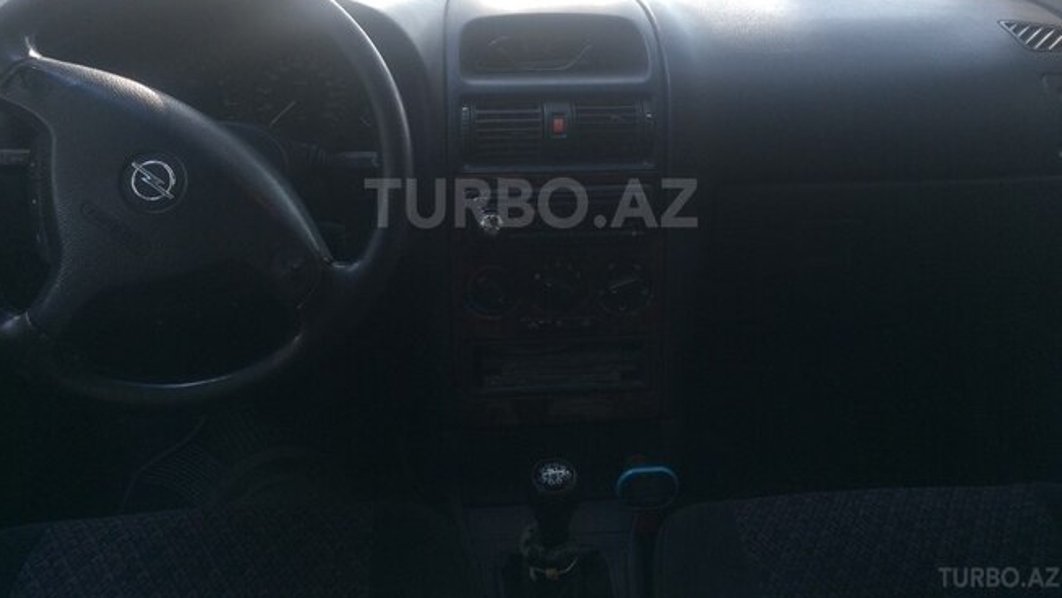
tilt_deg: -19.0
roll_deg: +1.4
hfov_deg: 61.0
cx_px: 531
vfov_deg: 36.3
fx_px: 901
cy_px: 203
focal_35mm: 32
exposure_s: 1/50
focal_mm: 4.15
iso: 50
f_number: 2.2
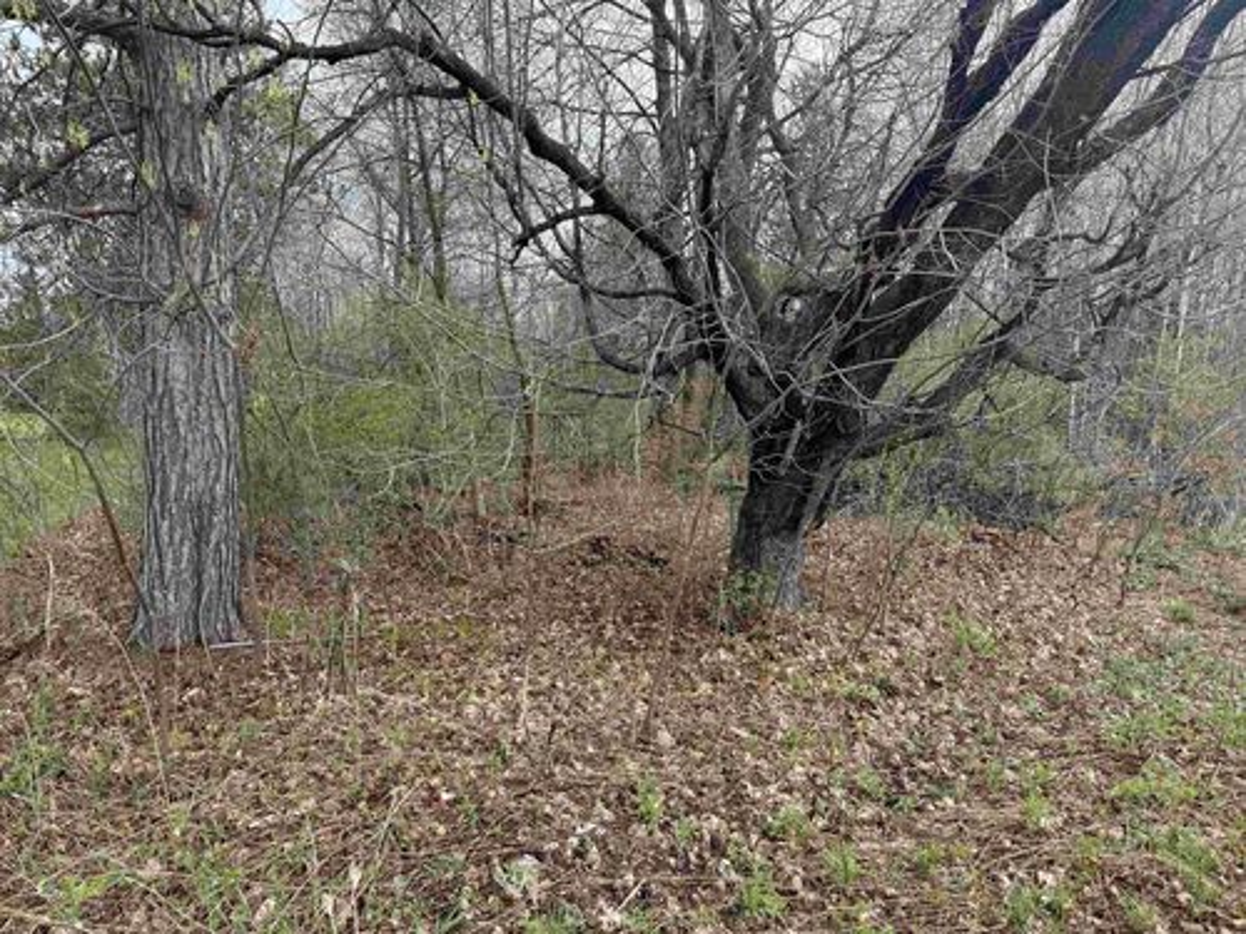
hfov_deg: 71.6
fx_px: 864
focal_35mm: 24
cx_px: 623
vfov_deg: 56.8
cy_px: 467
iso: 100
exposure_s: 1/813
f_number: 1.78
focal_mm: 6.76
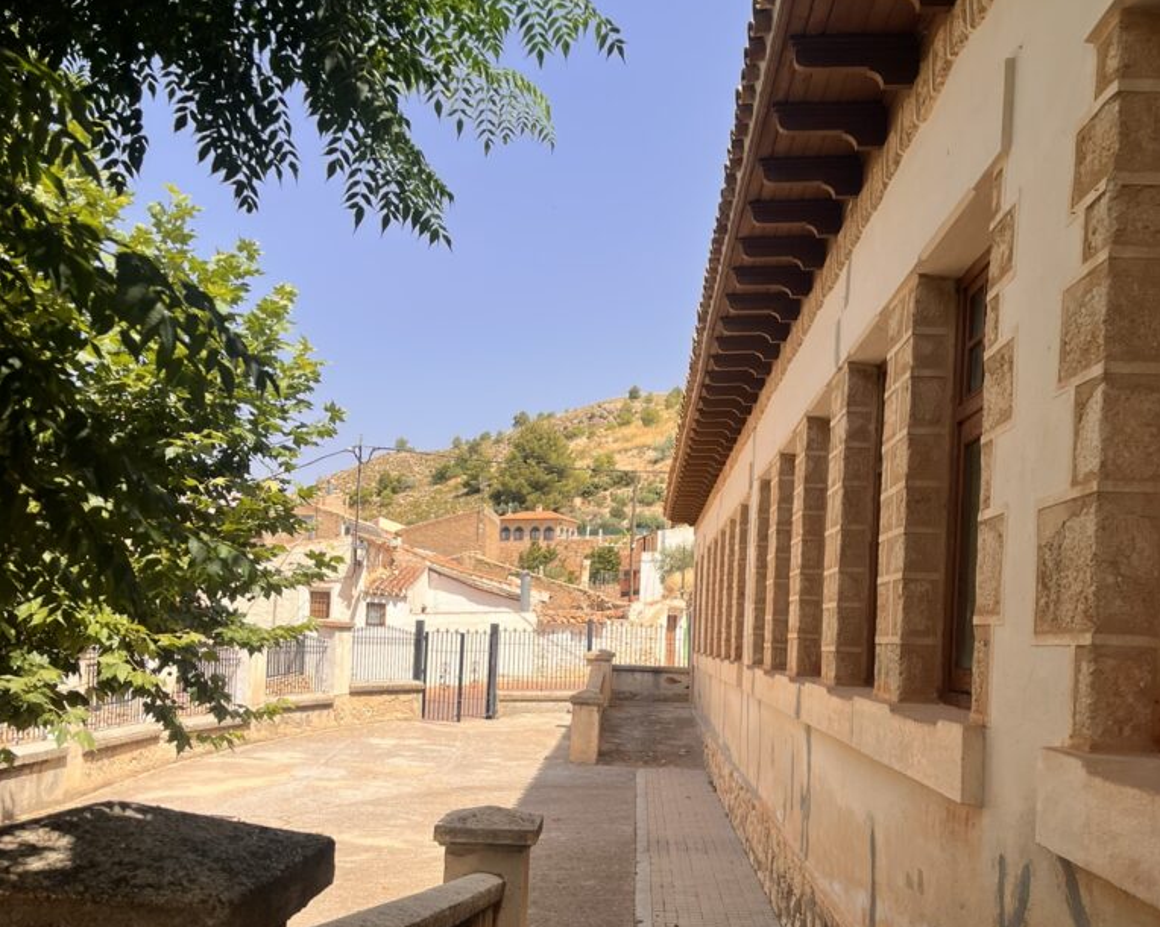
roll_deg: -3.1
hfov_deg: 52.8
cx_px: 582
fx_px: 1167
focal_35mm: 34
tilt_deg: +0.3
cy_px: 616
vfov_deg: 42.8
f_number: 1.6
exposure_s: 1/2410
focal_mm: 5.1
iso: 50
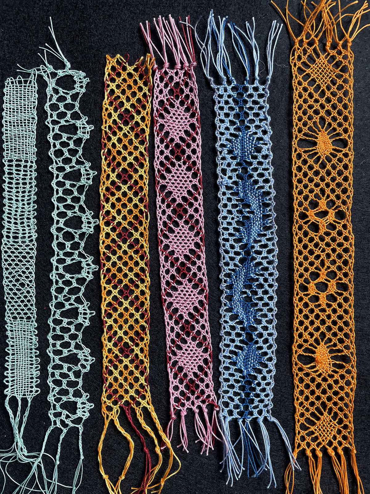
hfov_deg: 53.1
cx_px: 185
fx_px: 371
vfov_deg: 67.3
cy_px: 247
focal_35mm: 26
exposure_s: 1/105
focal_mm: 4.2
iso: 125
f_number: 1.6
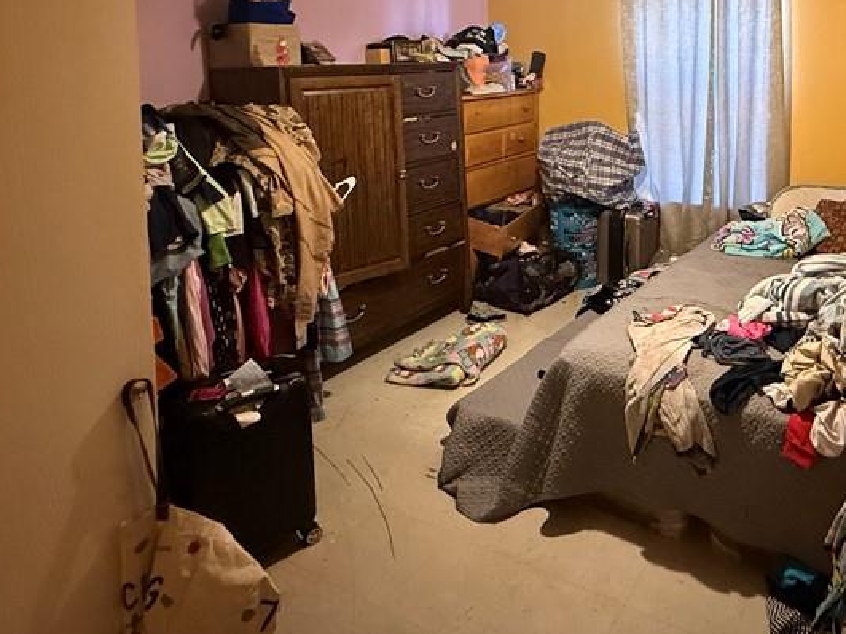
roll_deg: -0.2
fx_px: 660
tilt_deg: -3.2
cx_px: 623
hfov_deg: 62.0
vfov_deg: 47.5
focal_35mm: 27
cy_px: 97
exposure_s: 1/60
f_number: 2.2
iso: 1000
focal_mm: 2.22
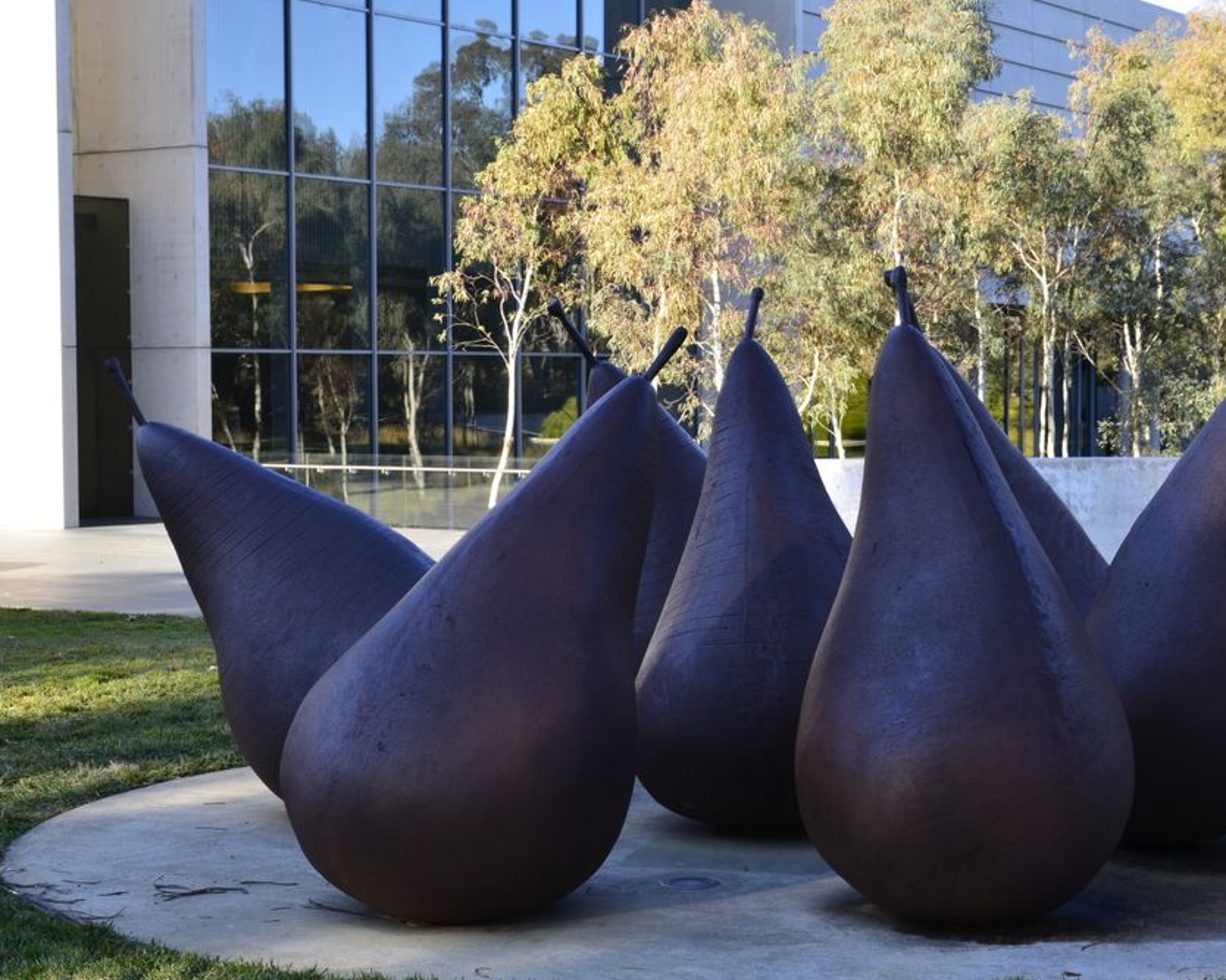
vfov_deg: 22.2
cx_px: 706
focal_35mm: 69
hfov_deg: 27.5
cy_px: 489
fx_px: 2503
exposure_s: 1/60
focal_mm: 40
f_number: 10
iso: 200
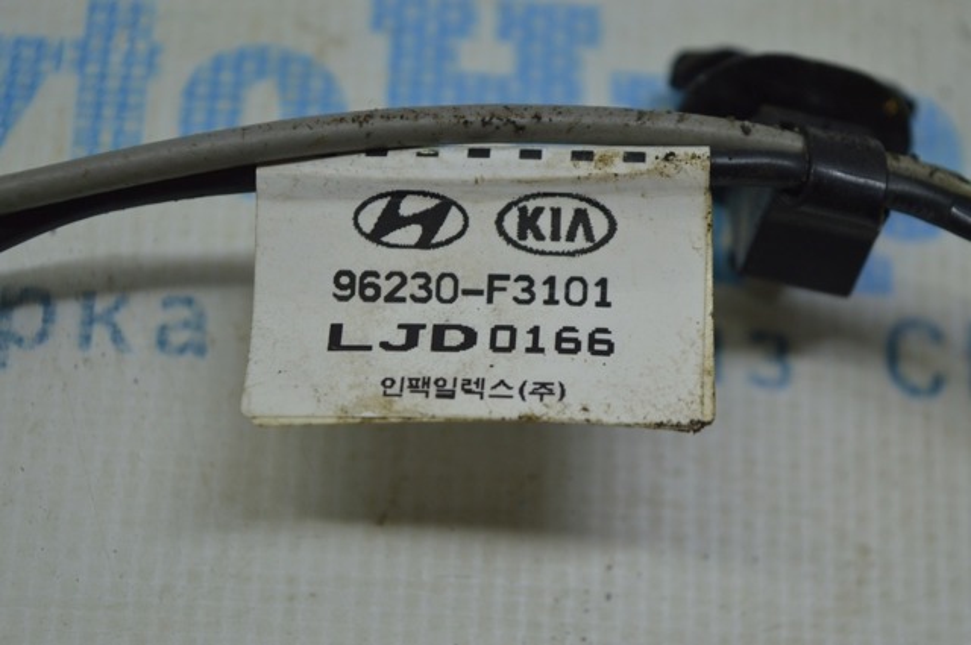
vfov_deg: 16.5
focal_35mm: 82
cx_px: 486
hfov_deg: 24.6
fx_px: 2222
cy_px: 322
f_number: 5.6
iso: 400
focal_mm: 55
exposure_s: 1/100
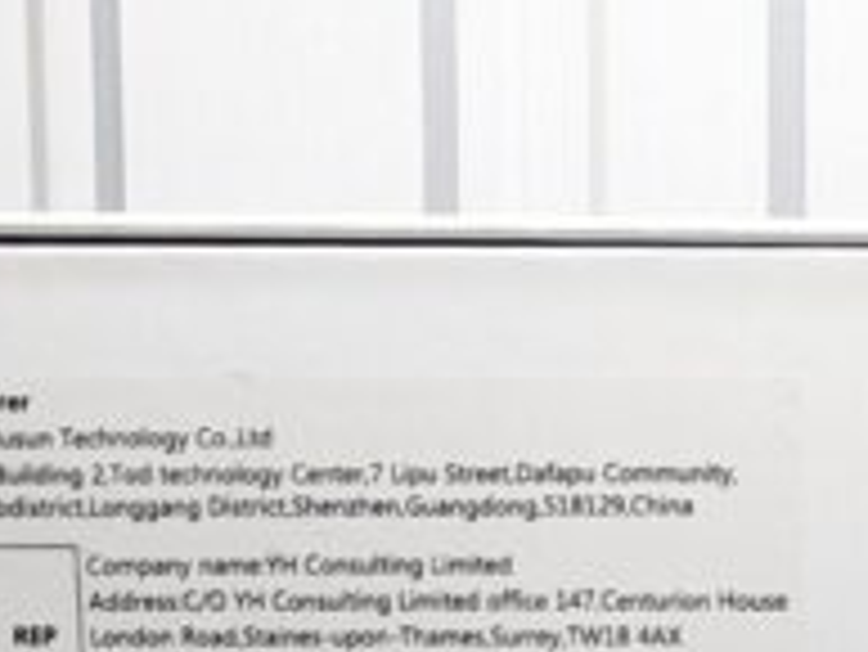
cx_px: 1097
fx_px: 3588
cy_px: 1601
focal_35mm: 143
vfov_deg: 9.2
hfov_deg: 13.3
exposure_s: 1/99.9
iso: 152
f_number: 1.73
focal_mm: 4.38
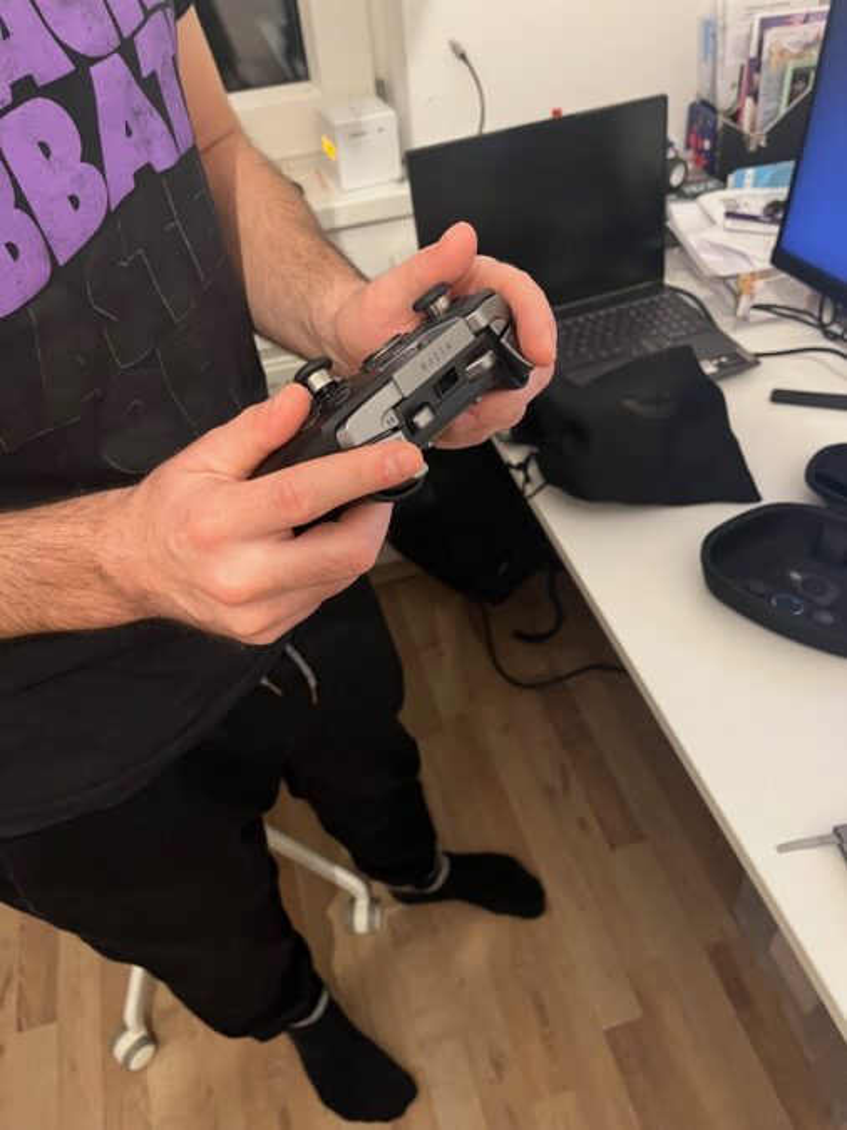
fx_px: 849
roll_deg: +5.4
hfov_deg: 53.0
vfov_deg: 67.3
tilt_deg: -43.9
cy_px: 565
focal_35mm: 26
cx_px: 424
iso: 640
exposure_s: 1/33
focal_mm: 5.1
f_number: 1.6
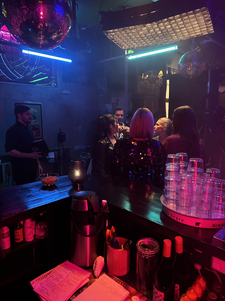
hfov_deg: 56.8
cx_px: 112
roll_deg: +0.1
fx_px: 208
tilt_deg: -10.6
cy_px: 150
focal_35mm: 24
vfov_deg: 71.6
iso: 500
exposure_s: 1/50
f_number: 1.78
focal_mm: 6.86
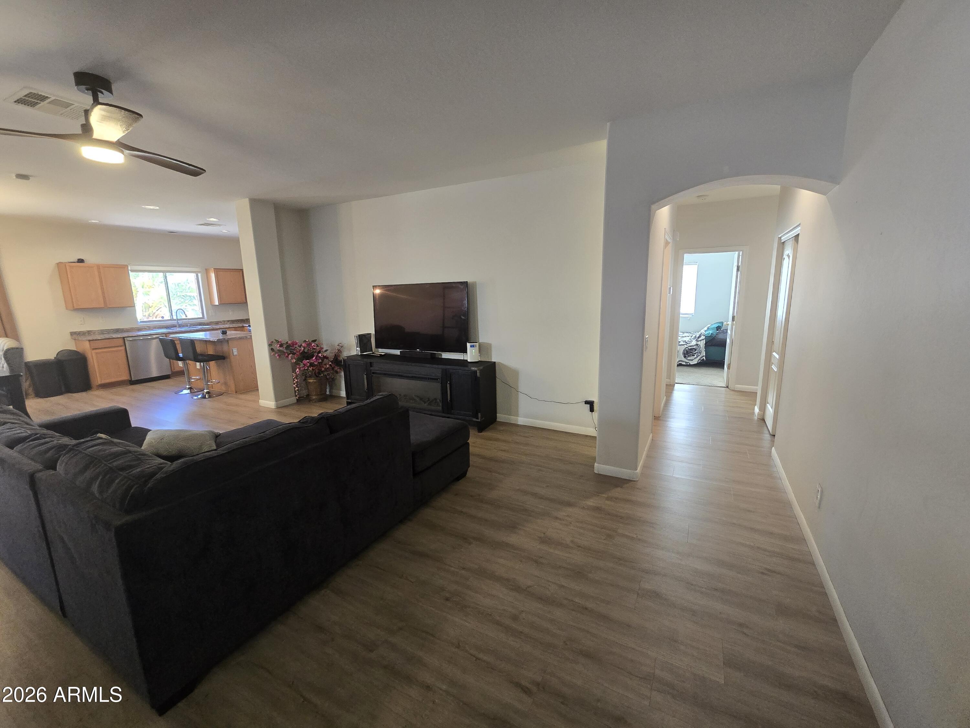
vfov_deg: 89.9
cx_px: 485
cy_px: 364
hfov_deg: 106.2
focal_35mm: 13
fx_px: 364
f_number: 2.2
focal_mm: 2.2
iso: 320
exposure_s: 1/60
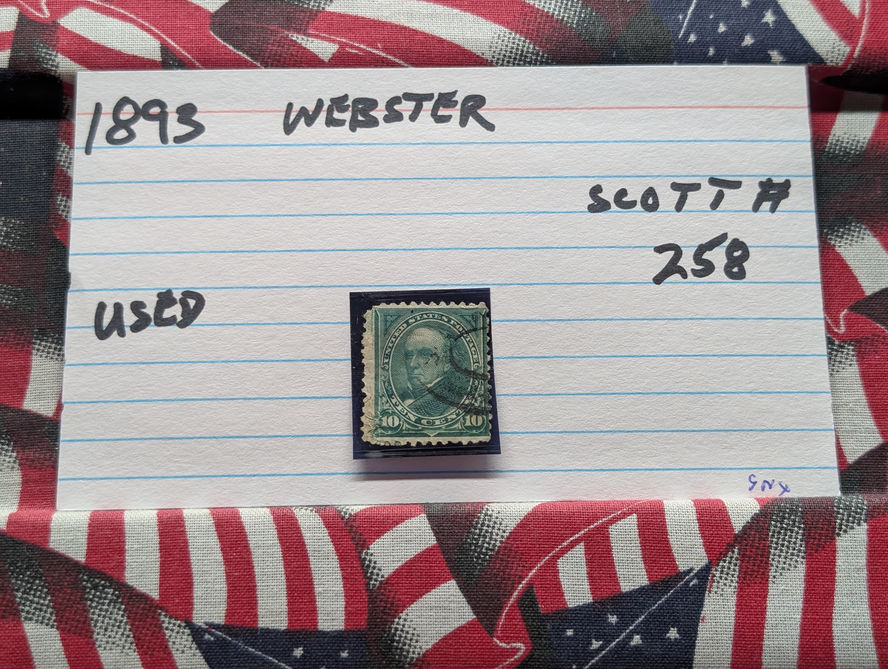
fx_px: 1259
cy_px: 334
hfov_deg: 38.9
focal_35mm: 49
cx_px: 444
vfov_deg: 29.7
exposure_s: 1/171
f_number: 1.68
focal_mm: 6.9
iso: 116
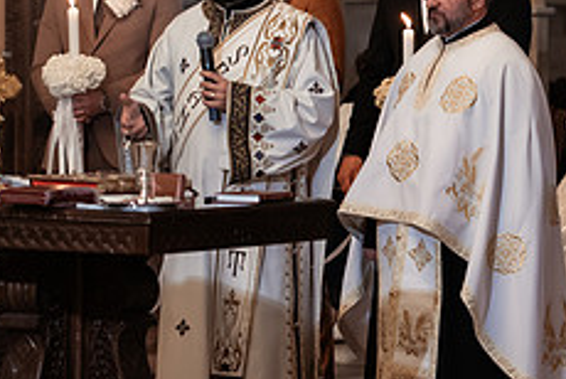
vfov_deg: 5.9
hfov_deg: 8.7
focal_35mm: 234
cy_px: 171
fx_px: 3684
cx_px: 640
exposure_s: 1/250
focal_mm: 90
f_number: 3.5
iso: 3200
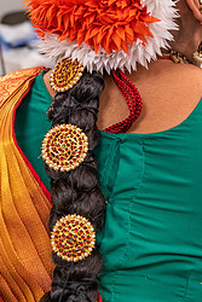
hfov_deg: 18.9
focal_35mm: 72
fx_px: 605
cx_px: 132
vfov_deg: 27.4
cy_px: 56
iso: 1000
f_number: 4.5
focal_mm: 40
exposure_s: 1/200
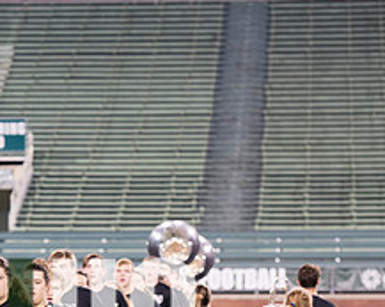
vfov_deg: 5.8
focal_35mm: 264
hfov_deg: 7.3
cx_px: 62
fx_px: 3004
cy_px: 342
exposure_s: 1/320
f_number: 2.8
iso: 1000
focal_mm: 105
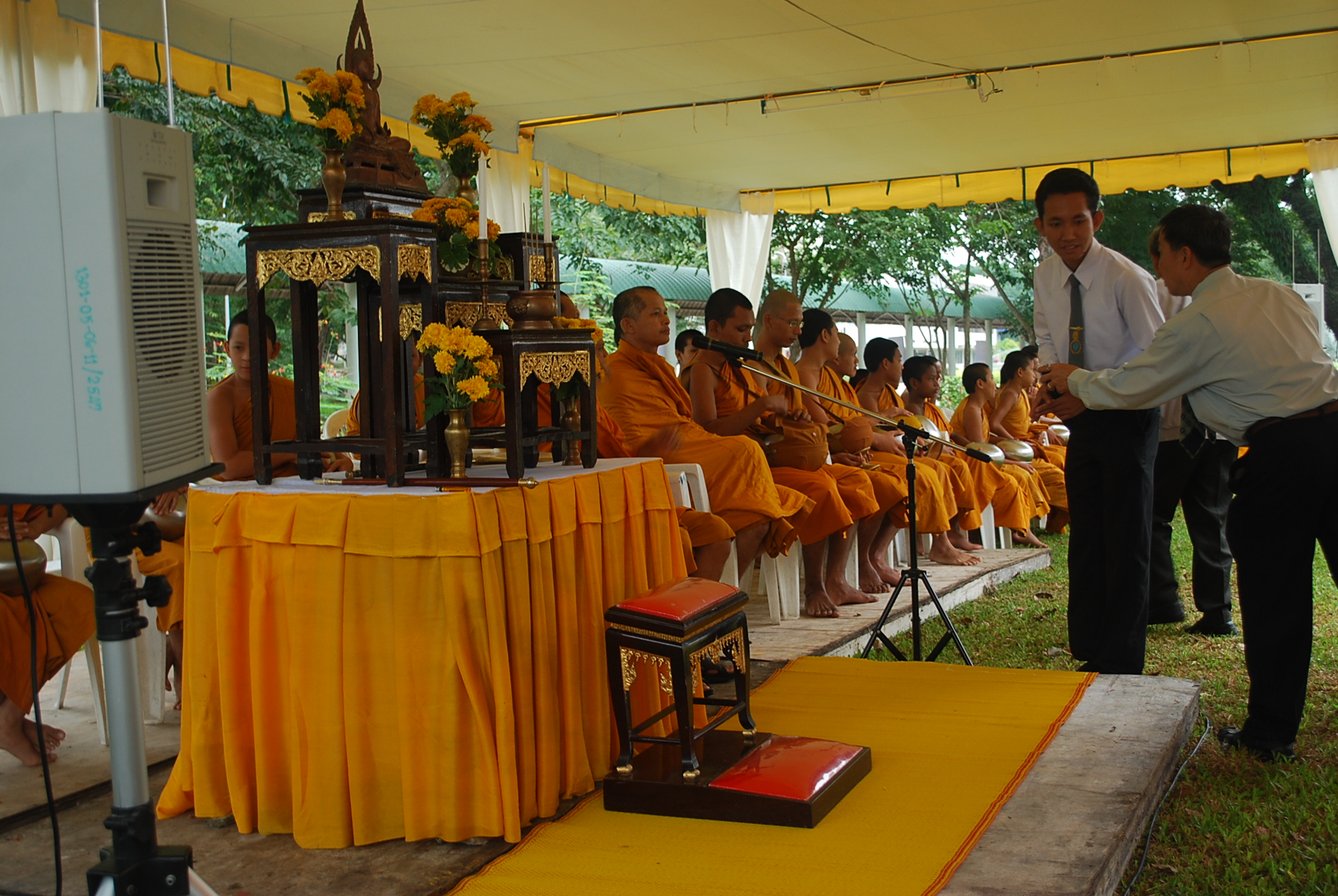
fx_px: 1657
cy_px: 438
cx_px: 684
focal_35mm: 45
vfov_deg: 30.3
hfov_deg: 44.0
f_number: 4.8
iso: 200
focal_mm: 29
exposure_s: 1/25
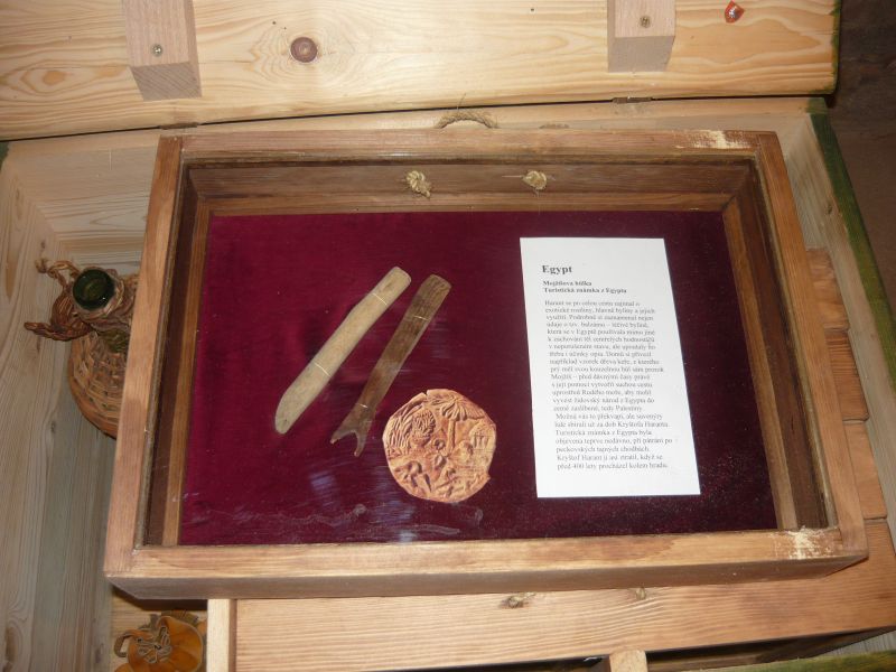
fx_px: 854
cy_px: 336
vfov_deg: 42.9
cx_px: 448
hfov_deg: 55.4
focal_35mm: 33
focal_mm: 5.5
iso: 100
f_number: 2.8
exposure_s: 1/30
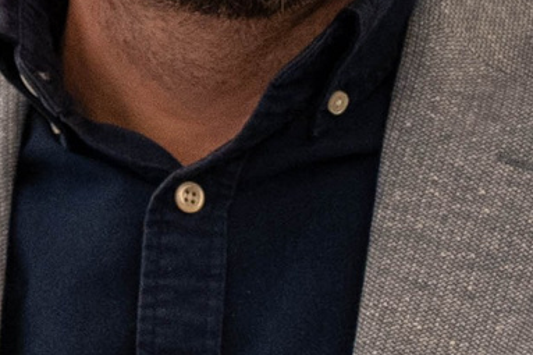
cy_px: 176
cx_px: -468
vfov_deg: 1.8
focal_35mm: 749
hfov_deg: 2.7
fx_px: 11084
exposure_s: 1/200
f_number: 2.8
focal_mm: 75
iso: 1000
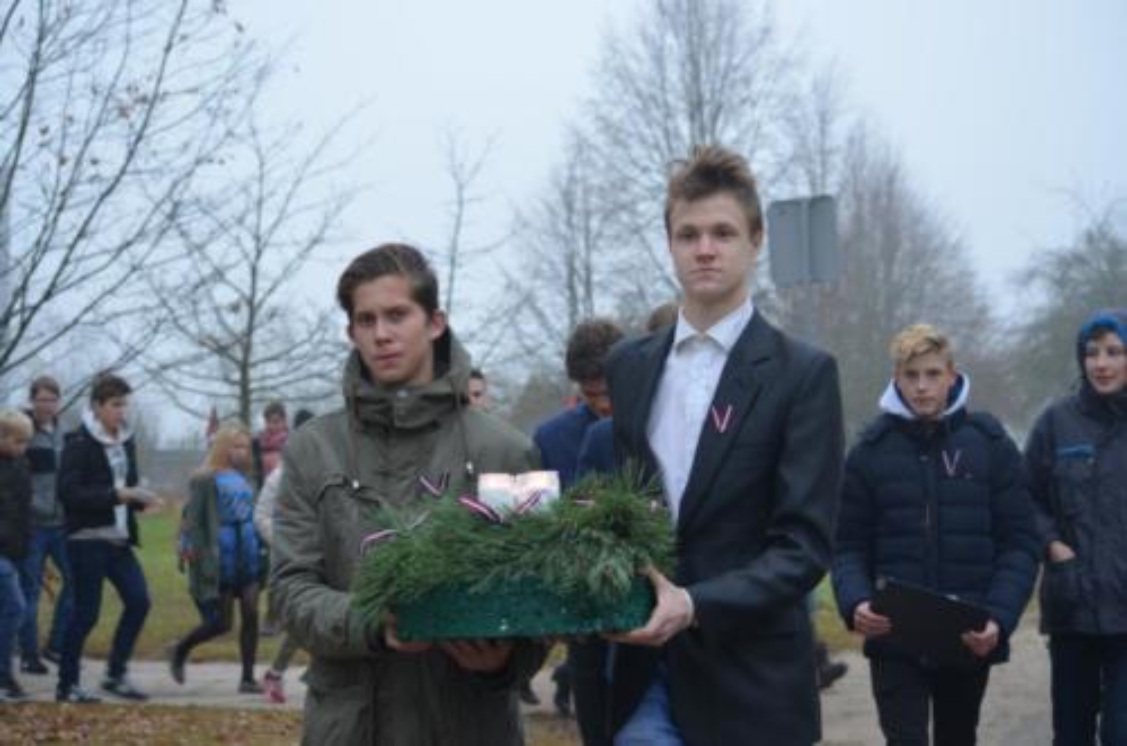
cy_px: 373
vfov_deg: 16.5
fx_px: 2577
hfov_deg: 24.7
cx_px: 564
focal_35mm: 82
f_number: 4.5
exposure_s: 1/80
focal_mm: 55
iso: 400
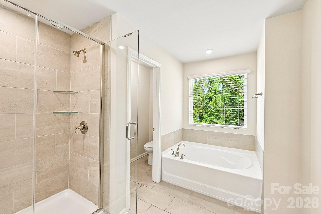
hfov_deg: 98.5
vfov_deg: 75.5
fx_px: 138
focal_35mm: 16
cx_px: 160
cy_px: 107
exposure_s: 1/15
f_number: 8
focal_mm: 15.5
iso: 140
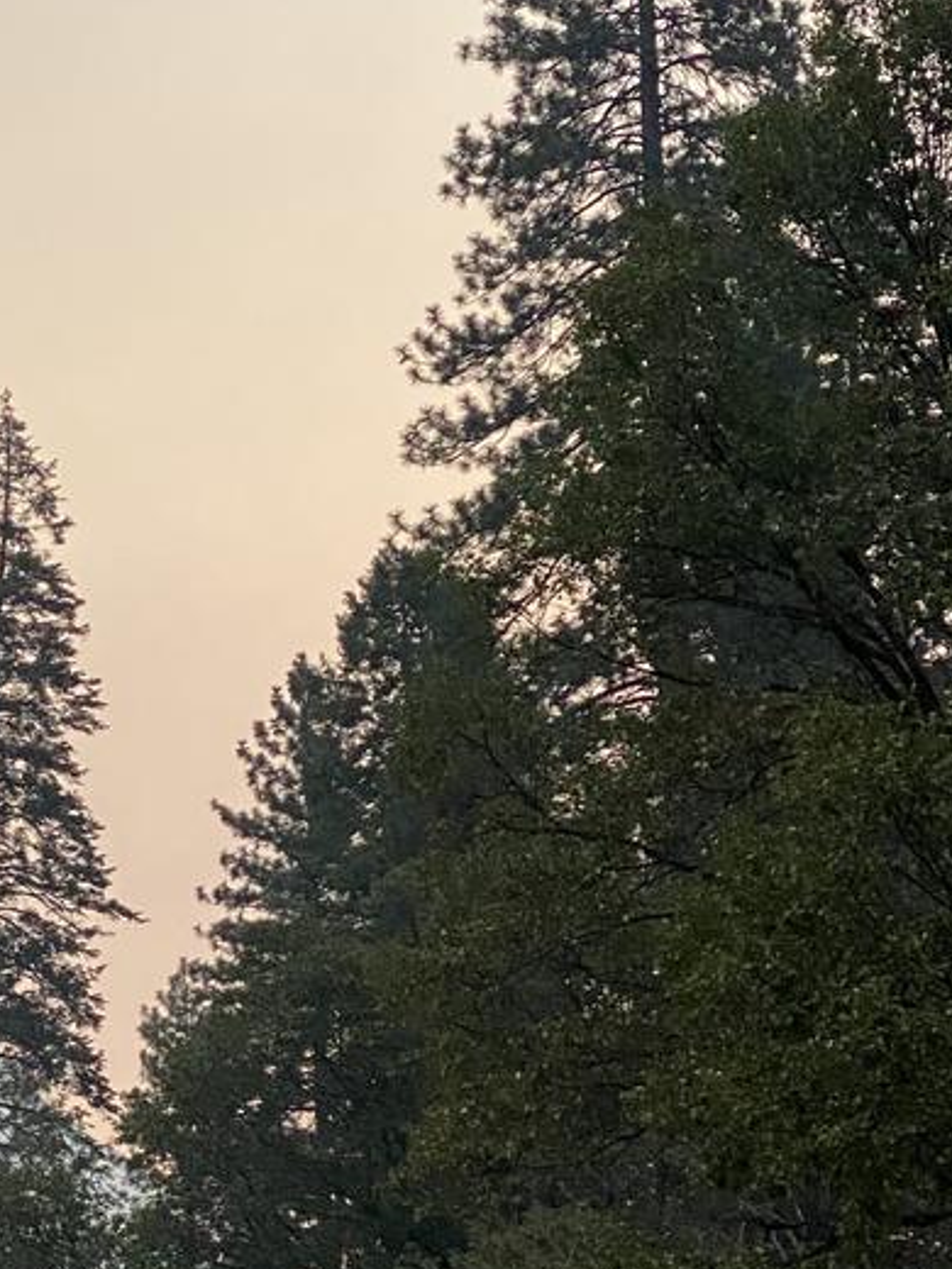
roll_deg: +0.4
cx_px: -188
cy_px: 942
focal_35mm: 140
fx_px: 5134
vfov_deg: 14.0
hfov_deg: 10.4
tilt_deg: +13.4
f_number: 2
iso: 100
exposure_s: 1/121
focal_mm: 6
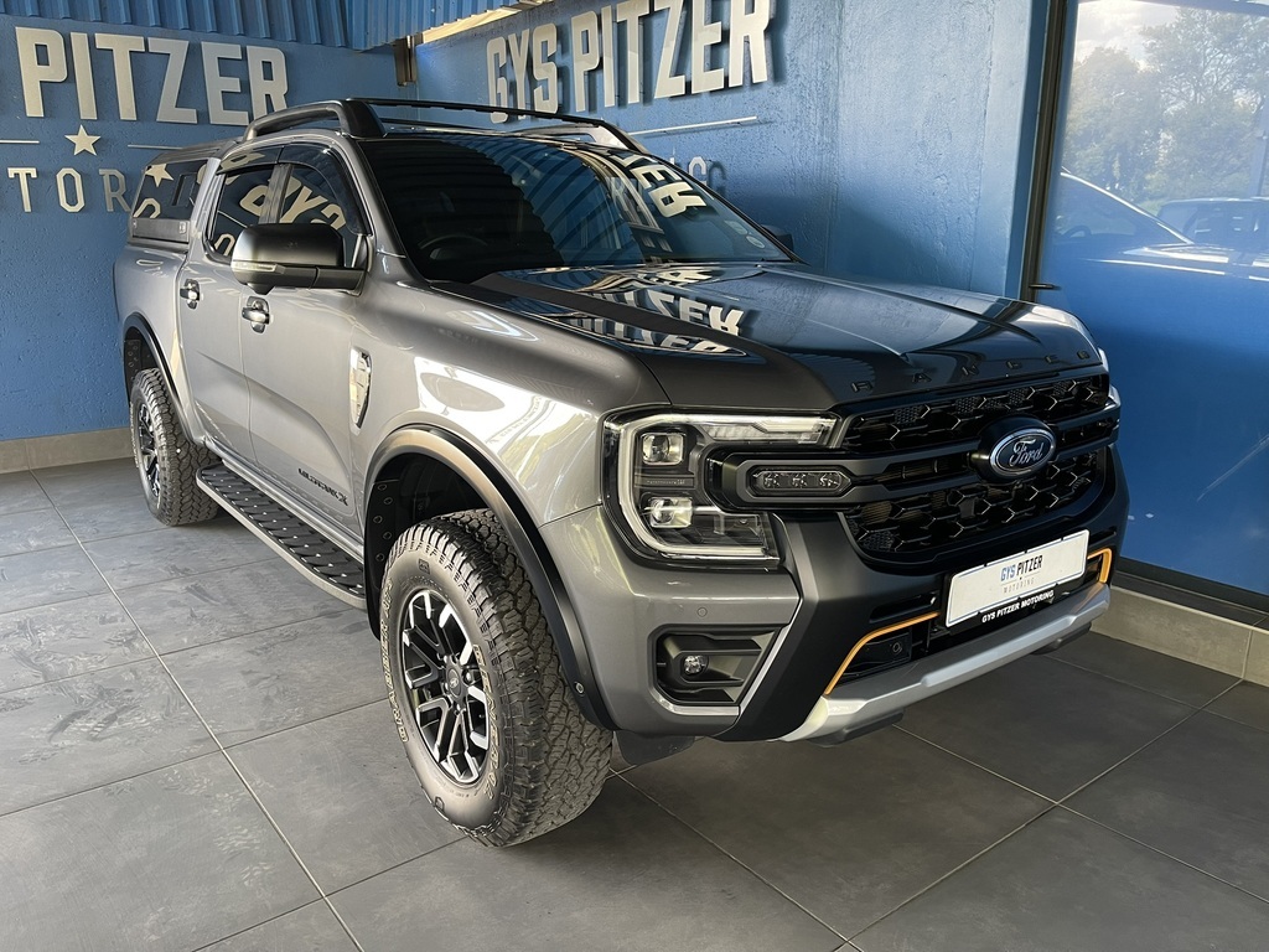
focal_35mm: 25
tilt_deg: -15.5
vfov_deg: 54.9
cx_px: 634
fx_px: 916
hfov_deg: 69.4
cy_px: 476
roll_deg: +1.0
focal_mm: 5.1
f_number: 1.6
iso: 100
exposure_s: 1/50
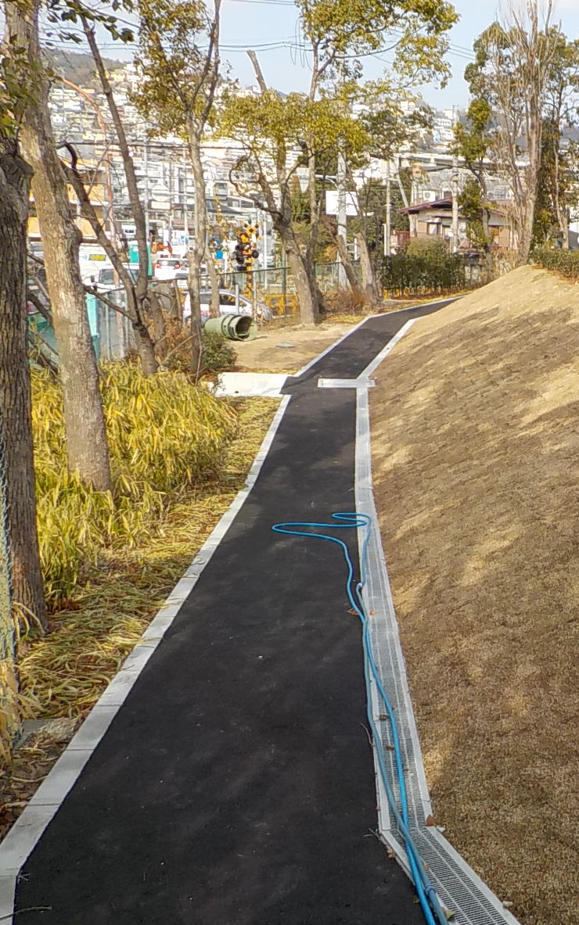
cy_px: 460
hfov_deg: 27.6
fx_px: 1085
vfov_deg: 46.2
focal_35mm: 43
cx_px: 620
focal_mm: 4.1
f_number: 3.3
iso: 125
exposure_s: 1/640
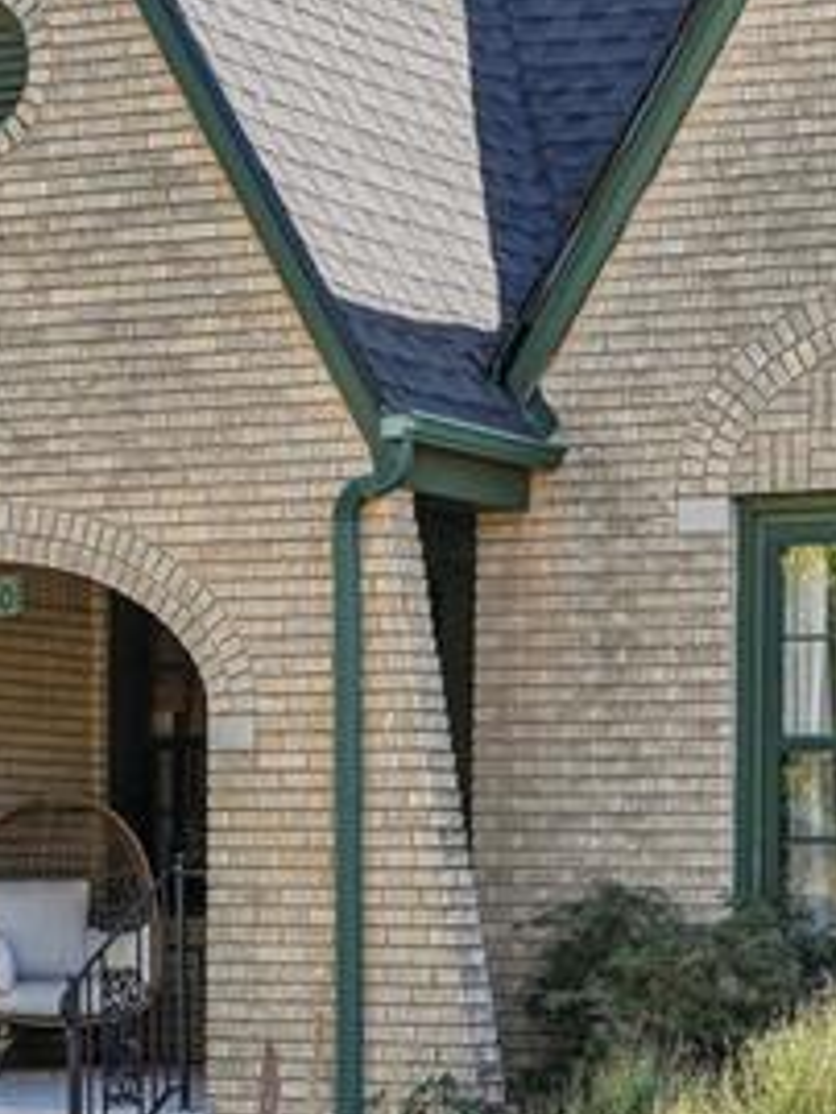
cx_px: 743
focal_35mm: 128
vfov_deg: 15.3
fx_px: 4118
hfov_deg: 11.5
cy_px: 302
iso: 100
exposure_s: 1/100
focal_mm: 35
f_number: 8
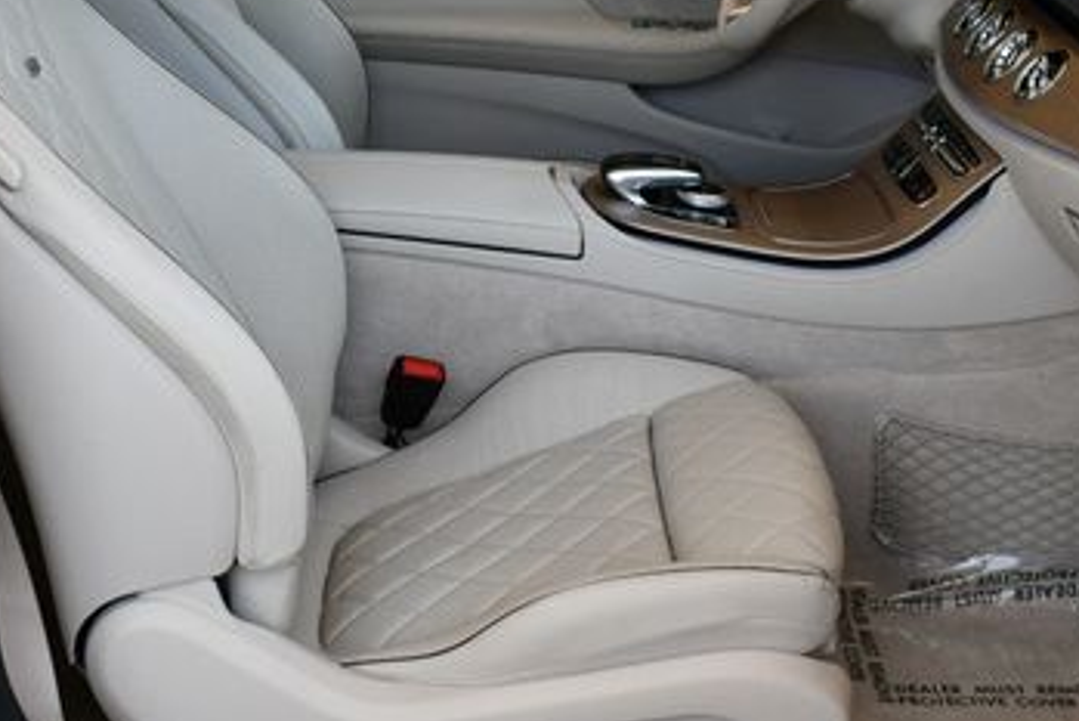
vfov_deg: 20.6
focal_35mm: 66
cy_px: 266
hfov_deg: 30.5
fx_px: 1979
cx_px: 504
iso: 400
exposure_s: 1/250
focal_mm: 18
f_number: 5
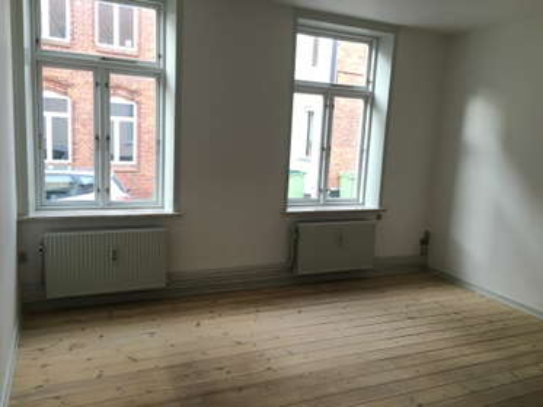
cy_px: 204
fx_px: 455
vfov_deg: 48.3
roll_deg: -4.0
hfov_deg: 61.6
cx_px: 272
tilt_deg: -8.1
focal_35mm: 29
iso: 32
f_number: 2.2
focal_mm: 4.15
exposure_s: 1/33
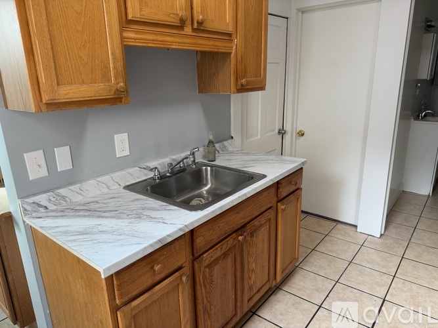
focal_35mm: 24
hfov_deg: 71.6
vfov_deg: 56.8
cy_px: 164
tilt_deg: -14.5
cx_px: 219
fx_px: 304
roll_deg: +0.3
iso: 160
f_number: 1.78
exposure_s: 1/120
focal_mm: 6.76
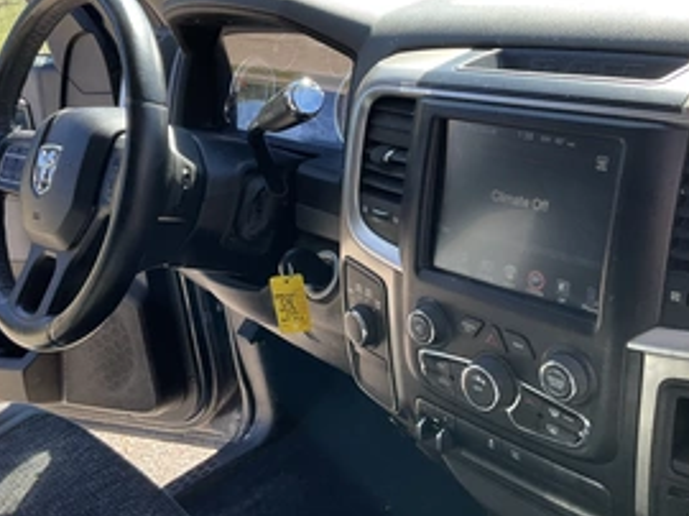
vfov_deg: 33.4
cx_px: 360
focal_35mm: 43
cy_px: 204
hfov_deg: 43.9
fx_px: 855
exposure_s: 1/172
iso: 25
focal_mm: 3
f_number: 1.8
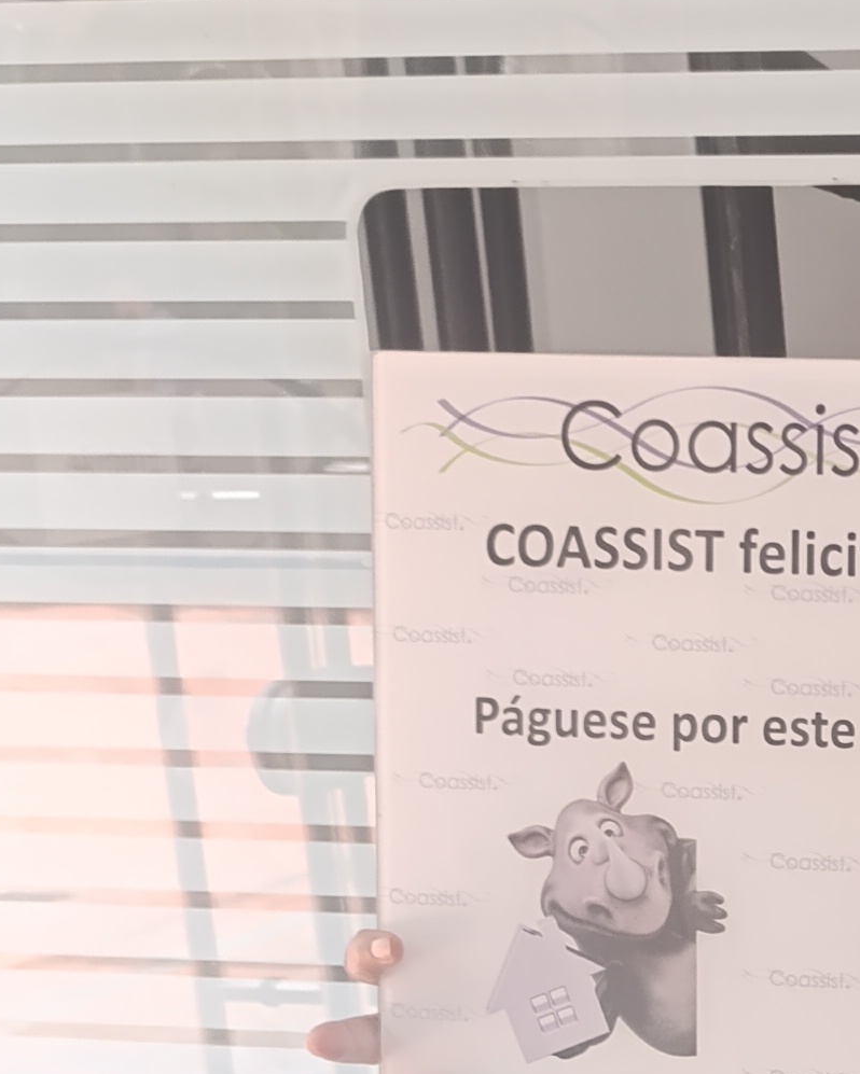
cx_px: 1387
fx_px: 2926
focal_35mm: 92
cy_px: 1200
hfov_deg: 15.2
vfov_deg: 19.8
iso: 400
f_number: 1.6
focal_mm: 6.14
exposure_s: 1/120
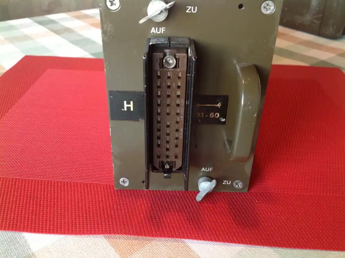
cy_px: 129
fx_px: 348
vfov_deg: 40.6
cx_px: 172
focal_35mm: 35
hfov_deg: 52.7
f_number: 2.4
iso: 100
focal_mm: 4.28
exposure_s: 1/15
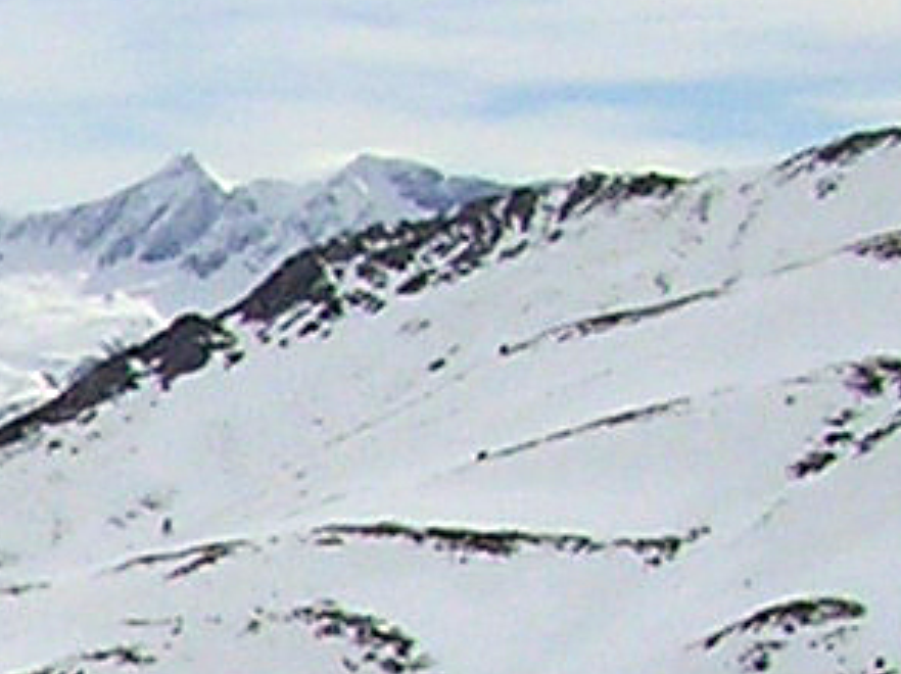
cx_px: -2081
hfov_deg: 6.6
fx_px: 6892
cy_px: 1299
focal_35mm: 265
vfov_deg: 5.5
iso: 100
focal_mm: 5.8
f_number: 5.6
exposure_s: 1/813
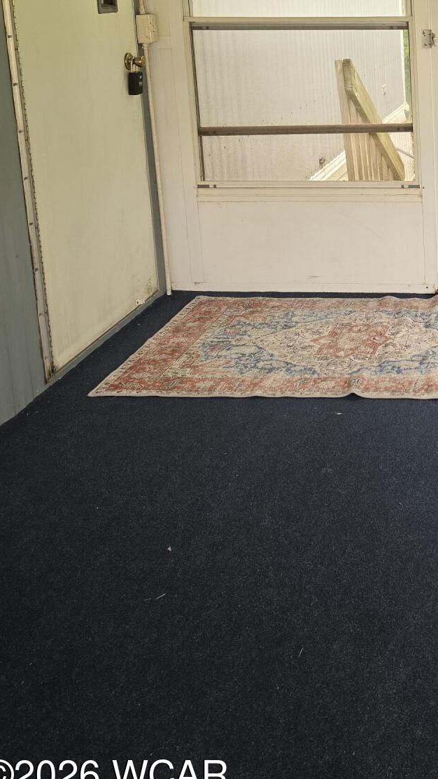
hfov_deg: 24.4
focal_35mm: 45
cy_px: 140
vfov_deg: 43.1
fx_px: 930
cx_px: 505
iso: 100
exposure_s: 1/120
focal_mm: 6.5
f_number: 1.4
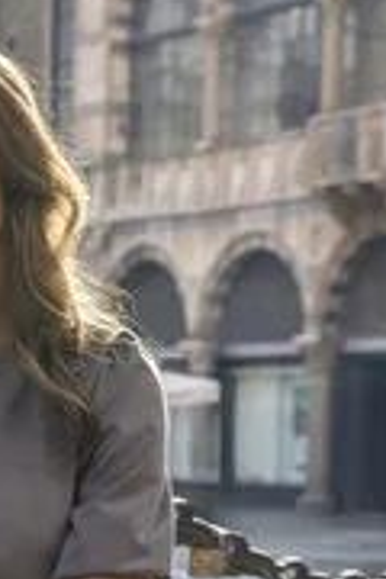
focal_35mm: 154
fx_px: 2477
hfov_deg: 8.8
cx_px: -137
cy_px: 795
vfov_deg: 12.8
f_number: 4
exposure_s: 1/500
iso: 320
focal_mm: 46
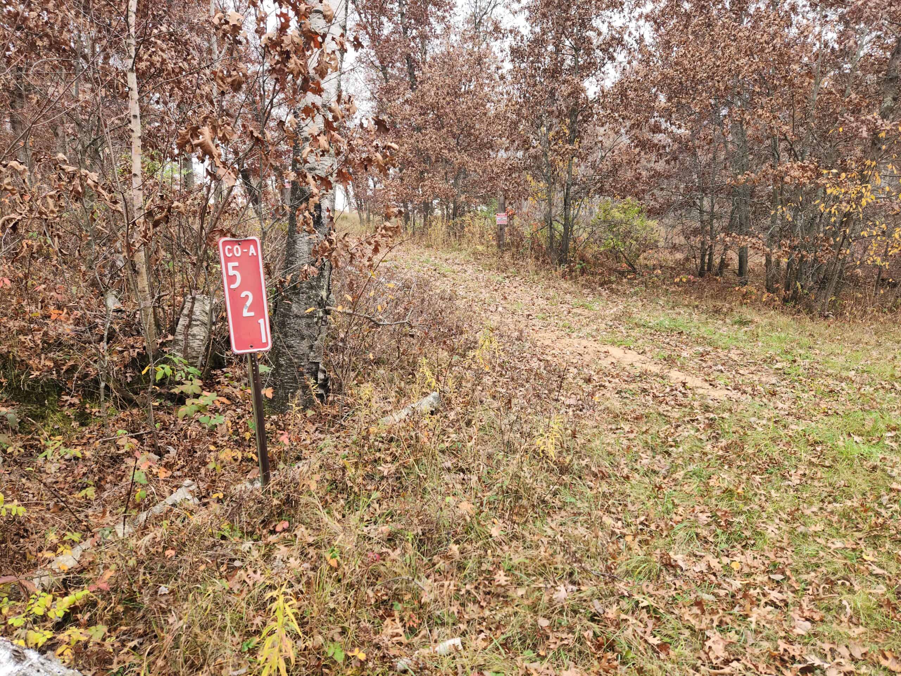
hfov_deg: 73.9
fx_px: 599
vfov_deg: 58.9
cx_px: 450
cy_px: 338
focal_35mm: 23
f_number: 1.8
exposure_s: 1/142
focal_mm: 5.4
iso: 20
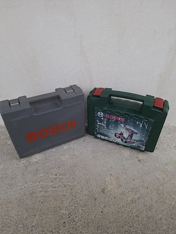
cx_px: 88
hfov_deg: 58.9
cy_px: 117
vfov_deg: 73.9
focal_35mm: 23
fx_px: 156
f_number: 1.8
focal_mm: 5.54
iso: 50
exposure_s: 1/100
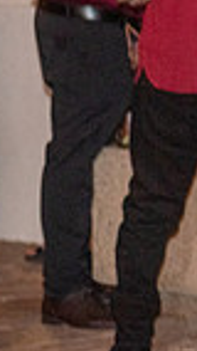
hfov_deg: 3.9
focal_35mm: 299
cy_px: 1
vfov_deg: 7.2
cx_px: 657
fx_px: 2773
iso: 1250
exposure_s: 1/125
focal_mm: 70
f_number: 2.8
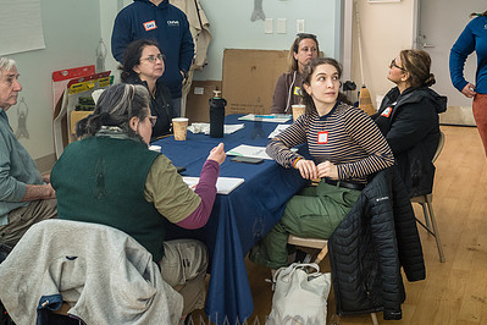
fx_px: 717
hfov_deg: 37.5
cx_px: 258
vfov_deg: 25.4
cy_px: 118
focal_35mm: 53
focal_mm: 35
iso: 1250
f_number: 5
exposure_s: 1/200
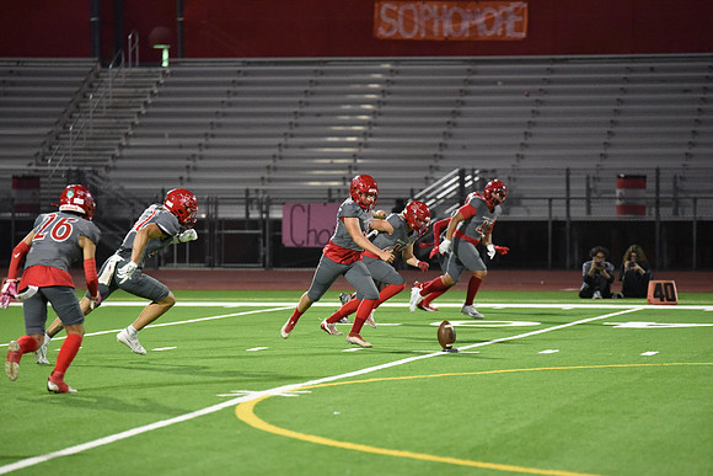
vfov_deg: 6.9
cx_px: 356
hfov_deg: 10.3
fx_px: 3962
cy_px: 238
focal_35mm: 200
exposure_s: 1/1000
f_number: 2.8
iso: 10000
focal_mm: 200
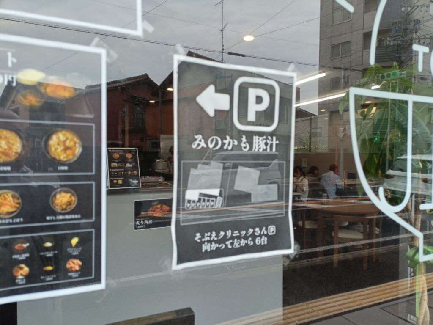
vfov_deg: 54.9
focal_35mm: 25
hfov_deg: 69.4
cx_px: 216
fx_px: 313
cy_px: 162
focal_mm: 4.7
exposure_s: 1/120
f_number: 1.7
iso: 100
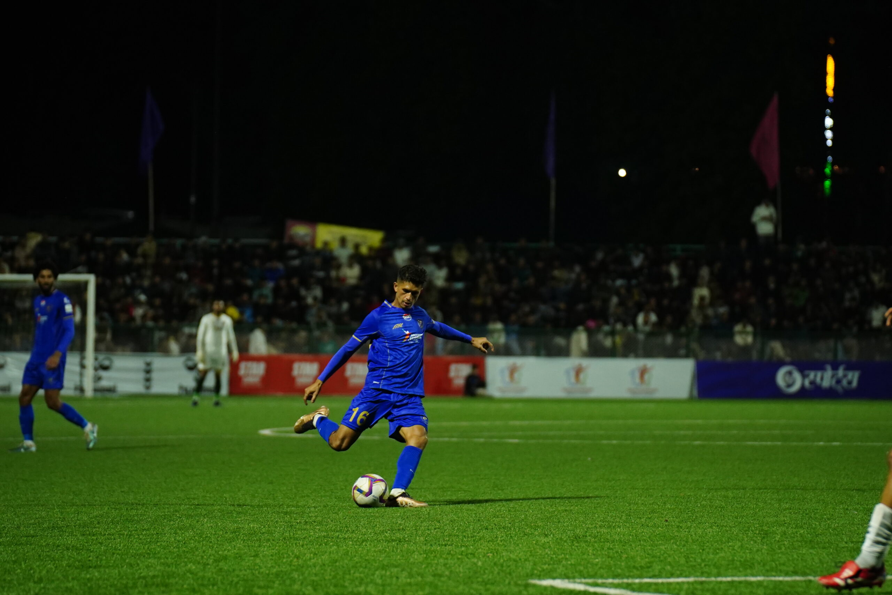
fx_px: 5228
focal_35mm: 211
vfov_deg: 6.5
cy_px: 298
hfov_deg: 9.8
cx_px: 446
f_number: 2.8
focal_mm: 141
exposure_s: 1/800
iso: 2500
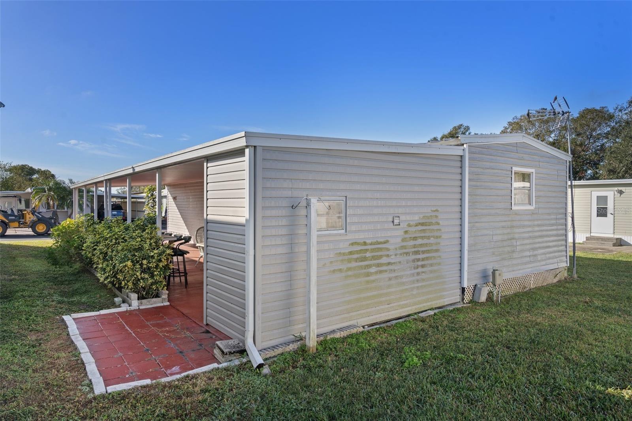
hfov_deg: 78.6
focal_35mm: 22
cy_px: 210
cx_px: 316
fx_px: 386
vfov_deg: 57.2
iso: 320
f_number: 8
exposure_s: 1/30
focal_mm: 22
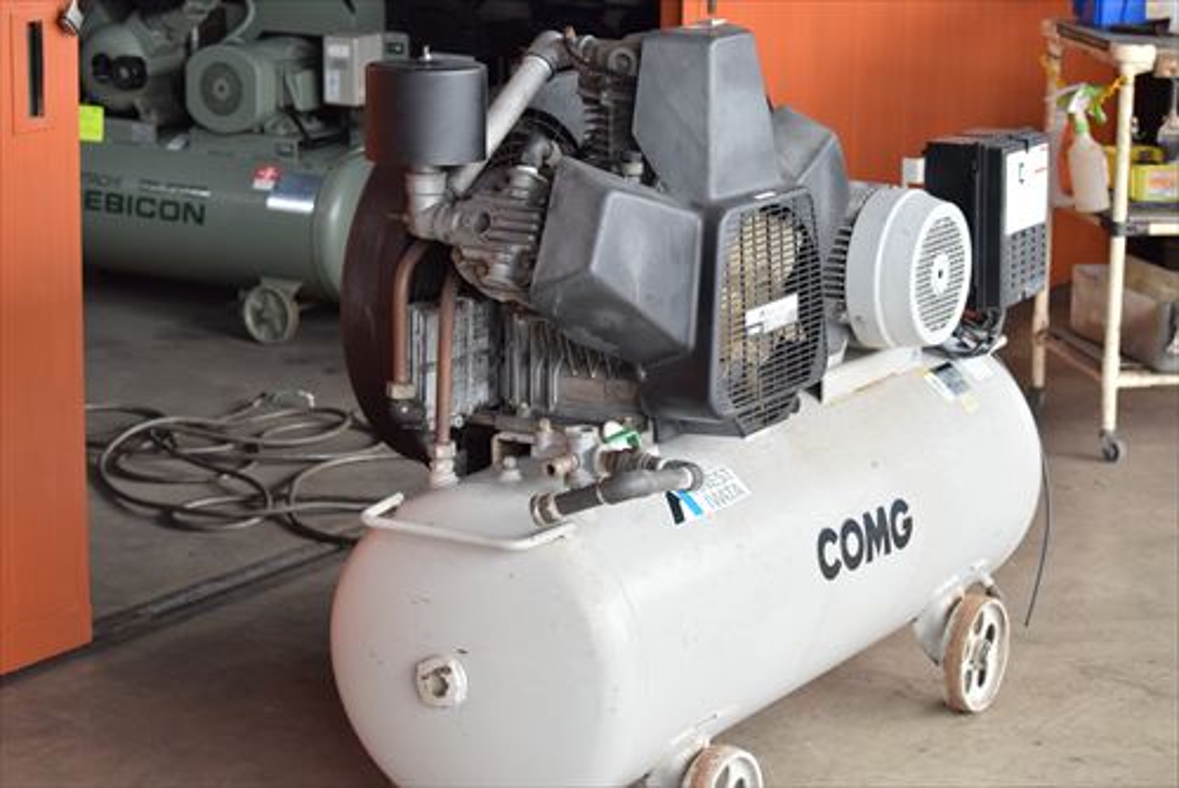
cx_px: 590
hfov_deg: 24.6
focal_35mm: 82
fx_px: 2703
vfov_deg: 16.6
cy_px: 394
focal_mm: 55
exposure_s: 1/400
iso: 1250
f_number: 6.3
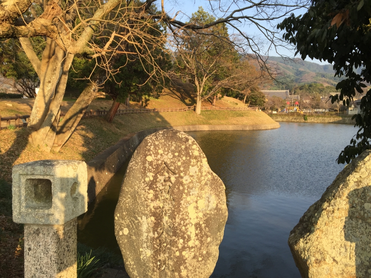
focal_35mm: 29
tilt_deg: -5.7
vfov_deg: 48.2
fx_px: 311
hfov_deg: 61.7
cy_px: 139
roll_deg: -0.5
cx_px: 186
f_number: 2.2
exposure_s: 1/460
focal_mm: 4.15
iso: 32
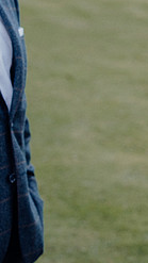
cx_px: 283
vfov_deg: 15.3
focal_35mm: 140
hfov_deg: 8.3
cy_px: 77
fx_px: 976
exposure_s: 1/400
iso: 200
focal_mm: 57
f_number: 3.5
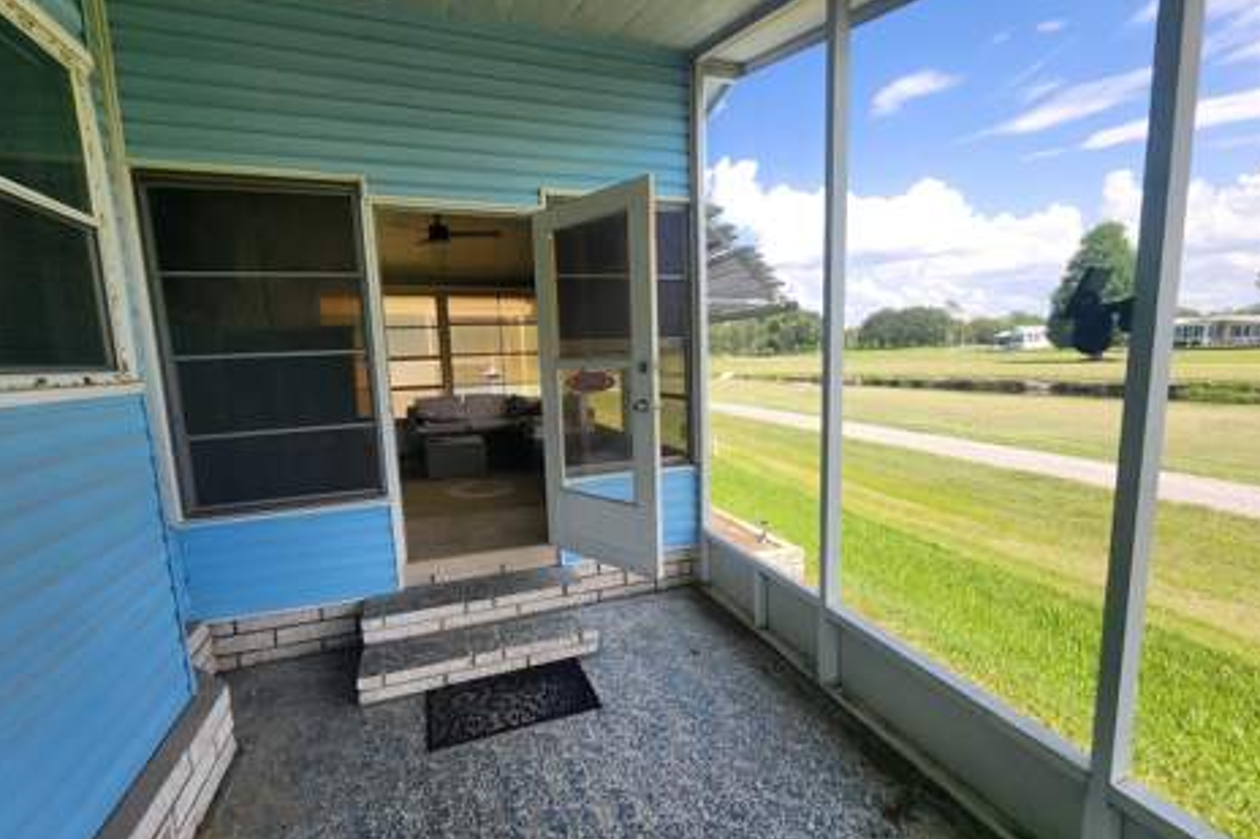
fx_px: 490
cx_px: 625
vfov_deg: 81.2
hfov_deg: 104.3
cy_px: 424
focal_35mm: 14
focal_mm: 2.2
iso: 50
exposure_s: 1/493
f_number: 2.2
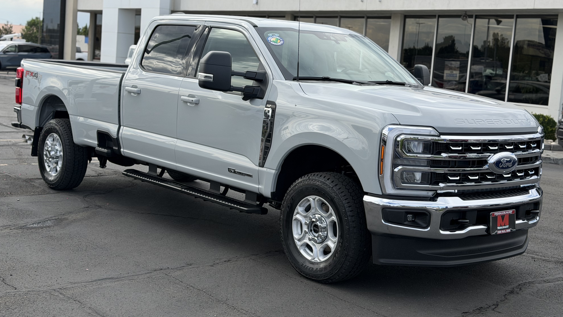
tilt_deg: -5.6
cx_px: 282
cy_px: 130
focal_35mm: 53
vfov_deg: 22.6
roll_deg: -3.8
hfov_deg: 39.2
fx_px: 791
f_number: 1.78
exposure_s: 1/2342
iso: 64
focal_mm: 6.76
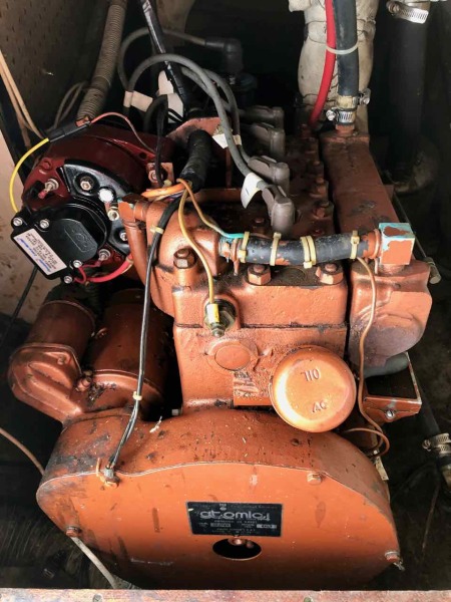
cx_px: 226
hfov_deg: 49.7
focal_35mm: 28
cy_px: 301
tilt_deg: -50.2
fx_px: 486
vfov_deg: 63.4
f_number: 1.8
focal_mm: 3.99
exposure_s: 1/25
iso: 40
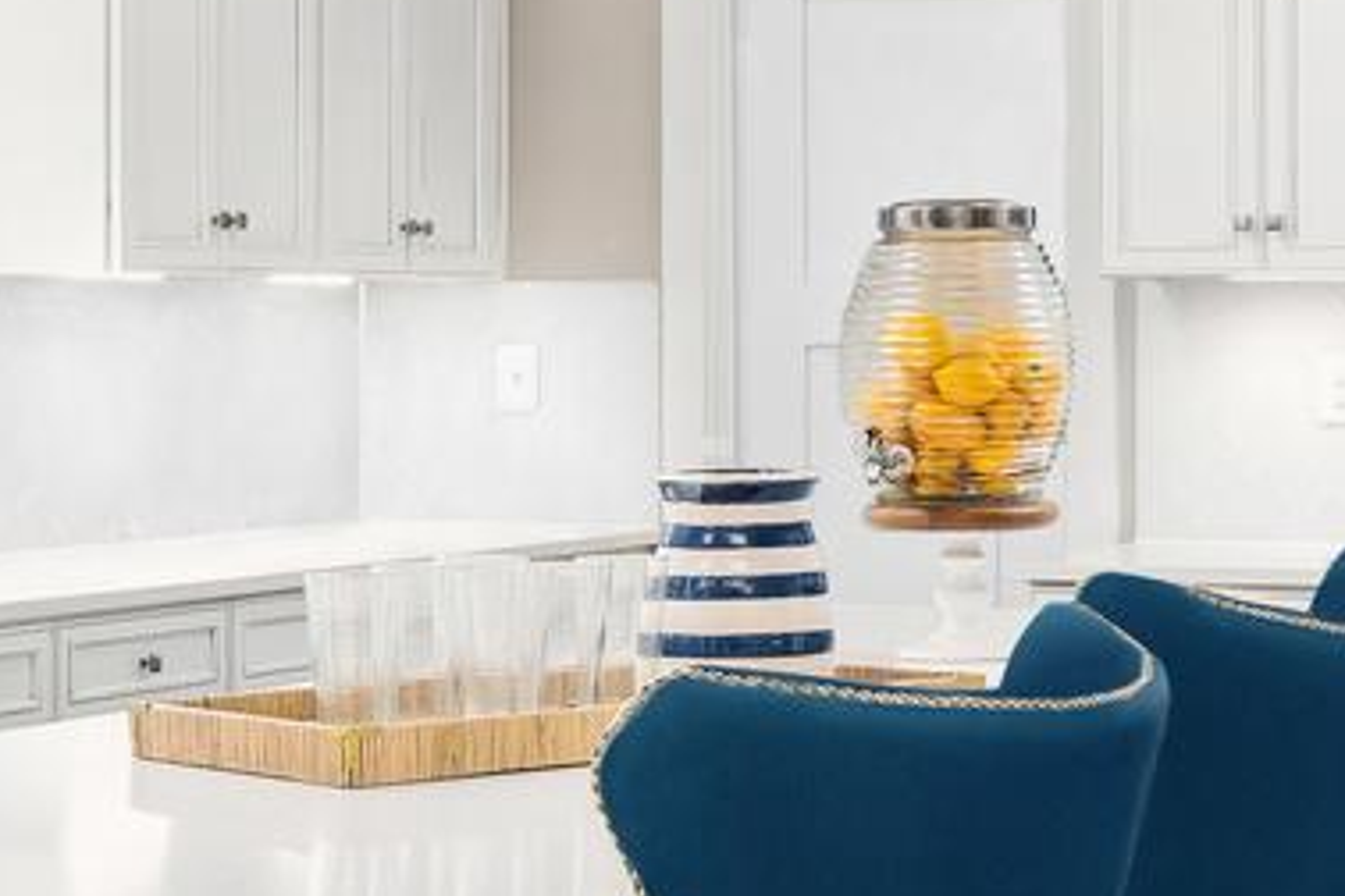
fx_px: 3848
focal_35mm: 103
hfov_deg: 19.6
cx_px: 1099
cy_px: 782
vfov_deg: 13.2
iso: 200
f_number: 9
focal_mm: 19
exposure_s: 1/250
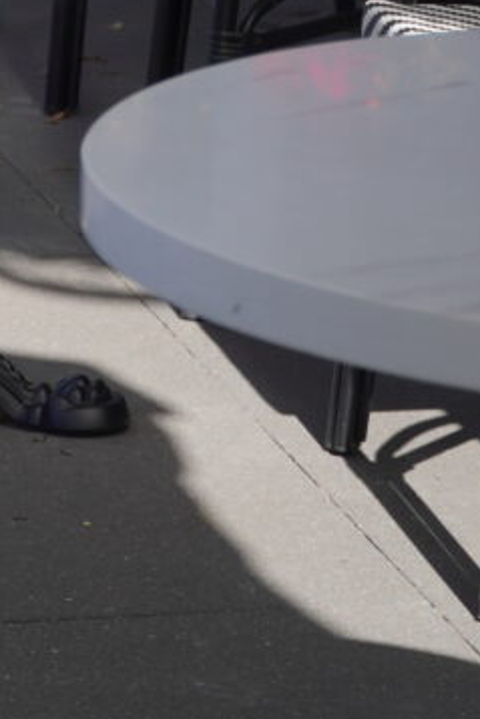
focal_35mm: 253
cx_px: 39
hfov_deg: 5.4
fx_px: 5063
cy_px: -249
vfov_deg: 8.0
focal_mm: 59
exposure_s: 1/500
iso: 100
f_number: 5.6
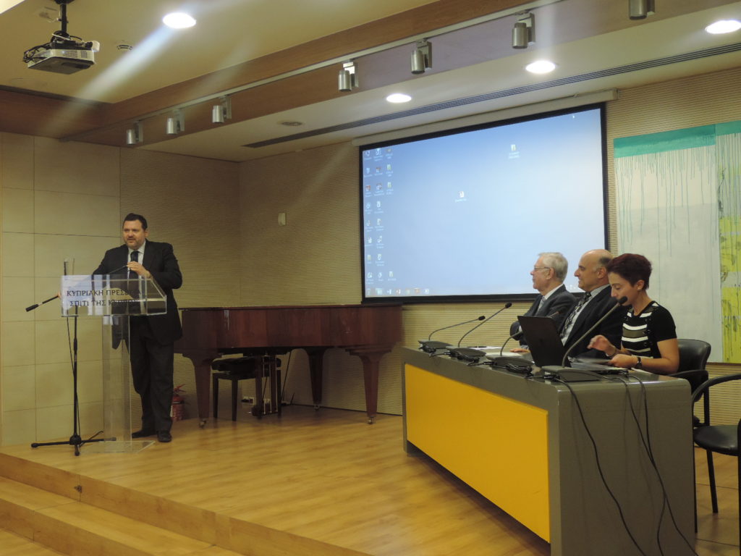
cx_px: 370
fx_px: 856
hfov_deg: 46.8
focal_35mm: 40
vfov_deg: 36.0
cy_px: 278
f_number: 3.3
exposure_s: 1/30
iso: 400
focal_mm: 7.1
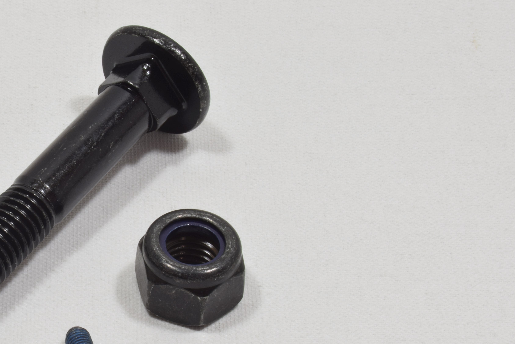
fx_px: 1988
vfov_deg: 9.9
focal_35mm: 139
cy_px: 240
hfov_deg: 14.6
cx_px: 57
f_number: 32
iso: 100
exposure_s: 2
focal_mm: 52
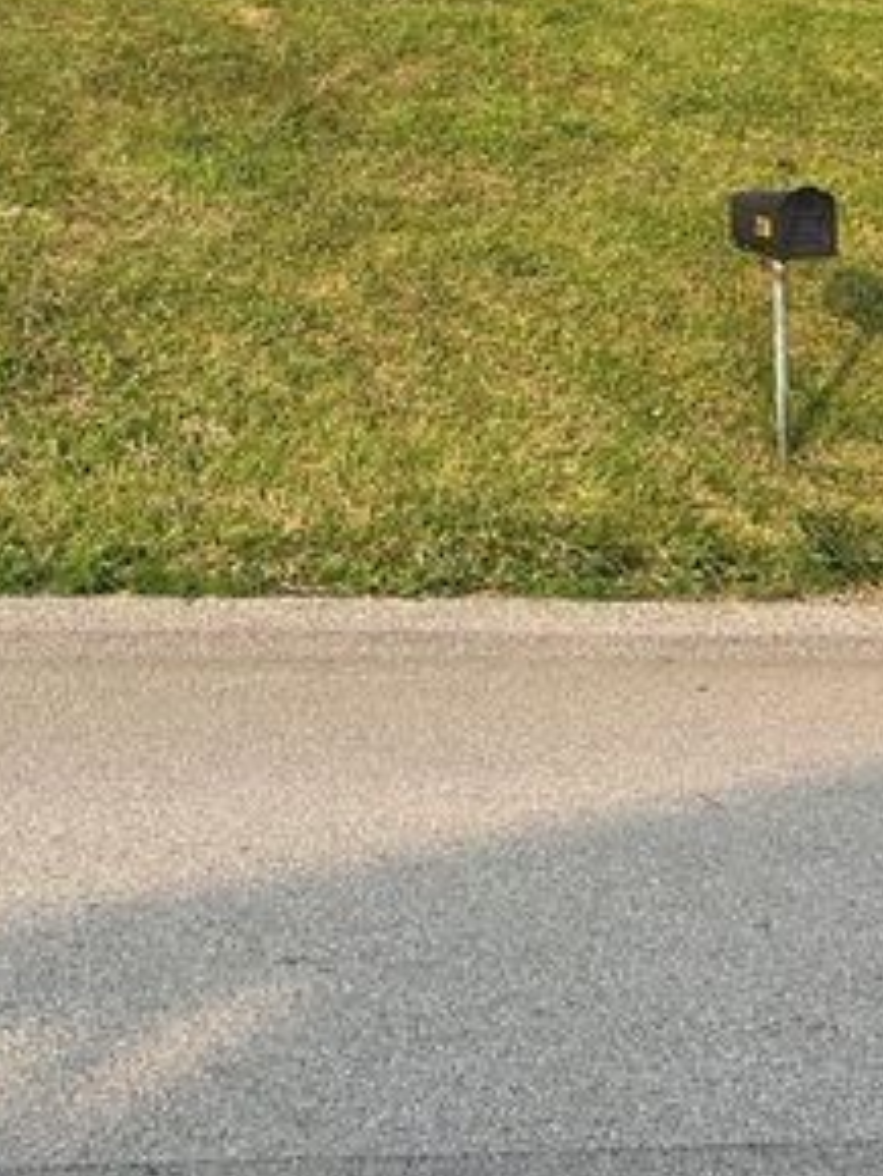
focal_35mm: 60
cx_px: 179
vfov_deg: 30.8
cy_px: 128
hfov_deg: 24.1
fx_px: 2039
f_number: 1.5
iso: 50
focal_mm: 5.7
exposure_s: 1/1100
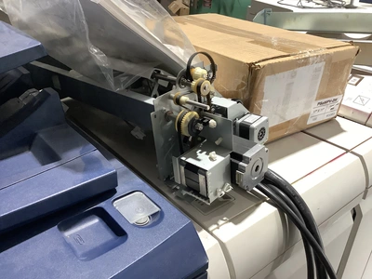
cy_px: 140
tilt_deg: -27.5
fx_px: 333
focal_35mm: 31
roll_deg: -2.9
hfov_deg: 58.4
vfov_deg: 45.4
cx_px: 186
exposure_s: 1/60
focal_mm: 3.3
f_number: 2.4
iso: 200
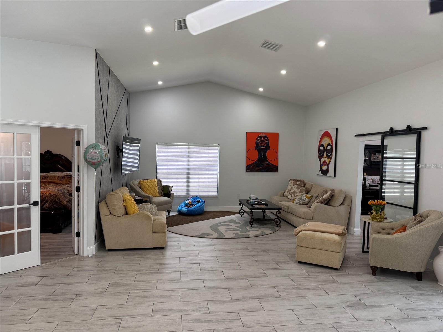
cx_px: 222
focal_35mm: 24
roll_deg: -1.7
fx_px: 307
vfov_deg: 56.8
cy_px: 166
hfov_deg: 71.6
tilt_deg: -2.0
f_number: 1.78
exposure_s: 1/120
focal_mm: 6.76
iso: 200
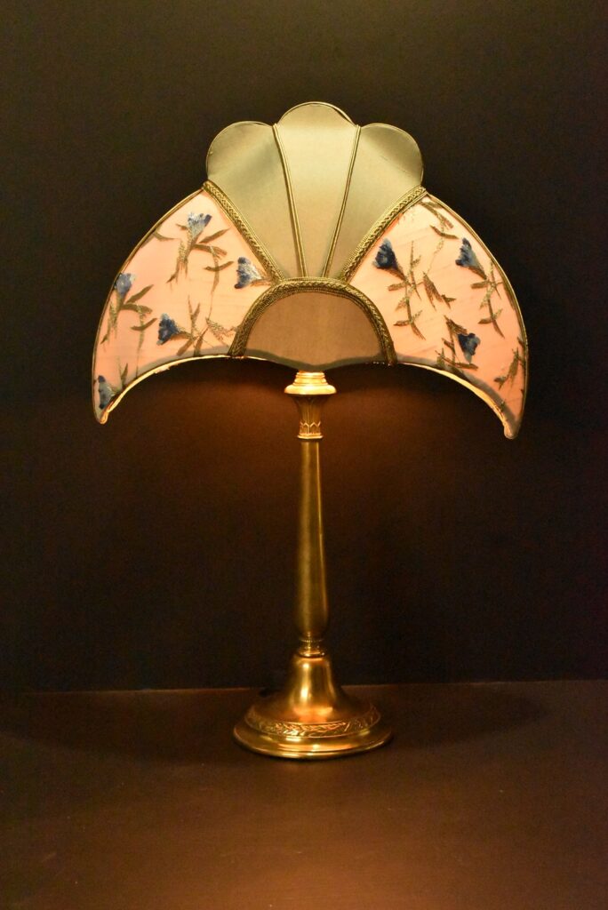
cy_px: 455
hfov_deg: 25.1
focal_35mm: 54
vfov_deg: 36.9
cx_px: 304
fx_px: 1366
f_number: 8
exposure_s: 1/160
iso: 12800
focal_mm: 36
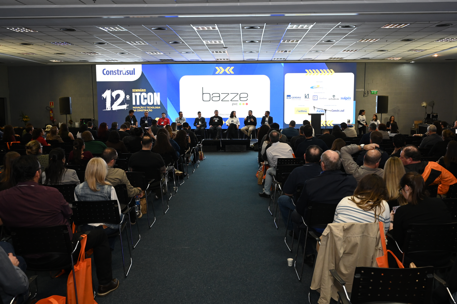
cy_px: 152
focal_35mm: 33
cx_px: 228
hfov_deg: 57.2
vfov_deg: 39.9
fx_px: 419
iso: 2000
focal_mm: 33
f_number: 5.6
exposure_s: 1/160
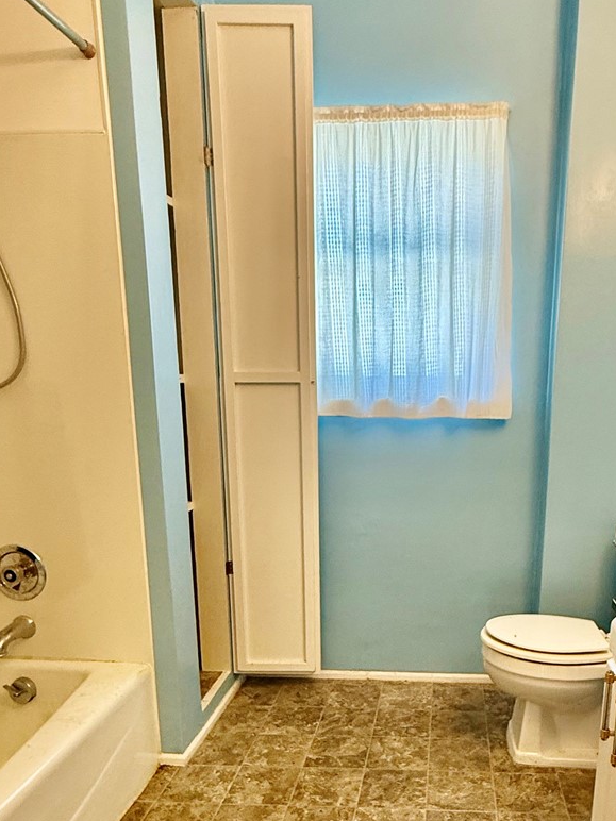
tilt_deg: -13.4
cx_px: 389
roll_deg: -0.6
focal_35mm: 29
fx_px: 688
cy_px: 552
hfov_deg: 47.7
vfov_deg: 60.1
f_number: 2.2
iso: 250
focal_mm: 2.22
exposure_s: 1/60
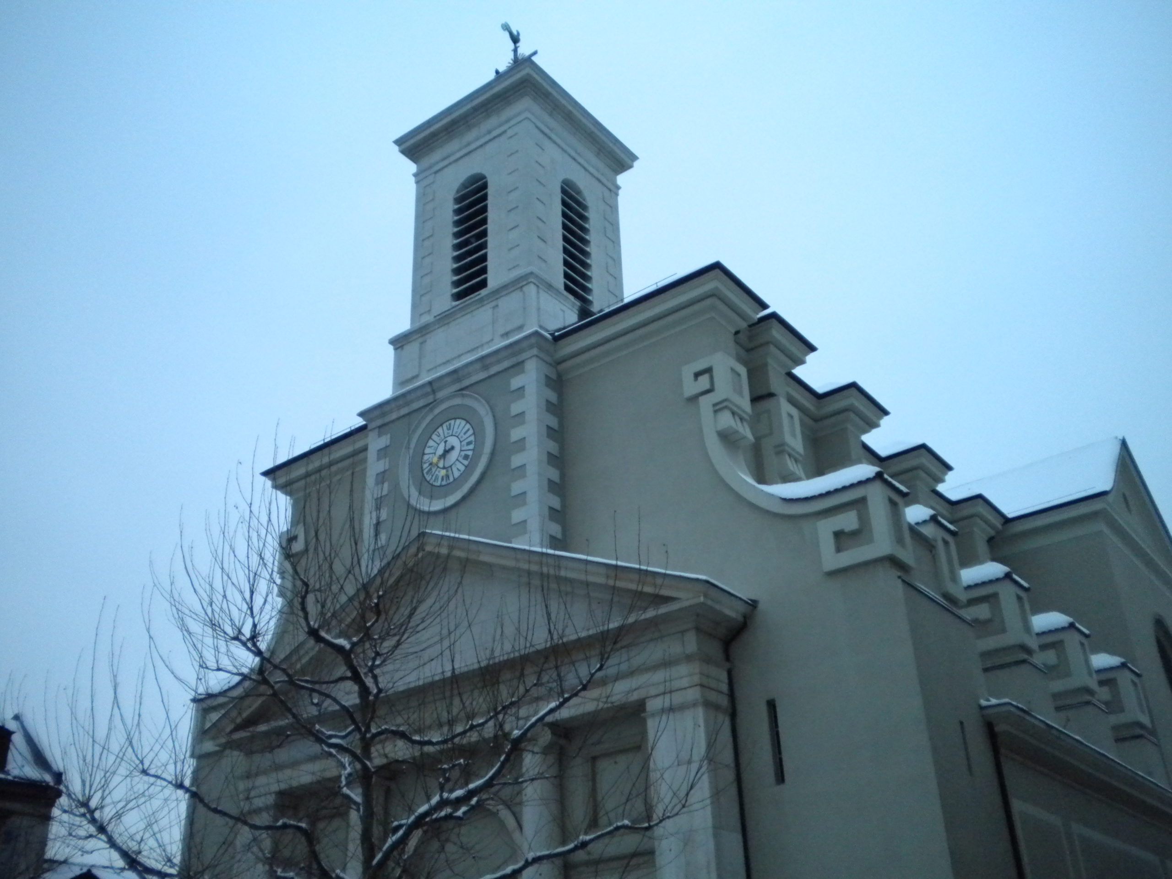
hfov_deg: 52.6
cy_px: 440
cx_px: 586
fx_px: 1185
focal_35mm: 35
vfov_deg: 40.7
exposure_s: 1/154
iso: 400
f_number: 3.1
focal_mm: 6.3
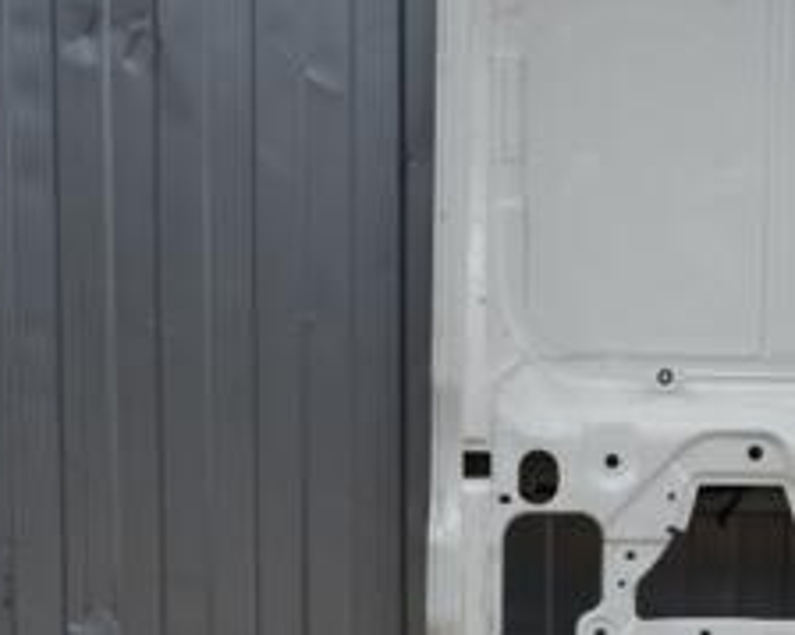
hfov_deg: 22.4
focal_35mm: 83
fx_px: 1952
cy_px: 337
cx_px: 728
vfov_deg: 18.5
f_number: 6.3
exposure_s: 1/160
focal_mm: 22
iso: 100
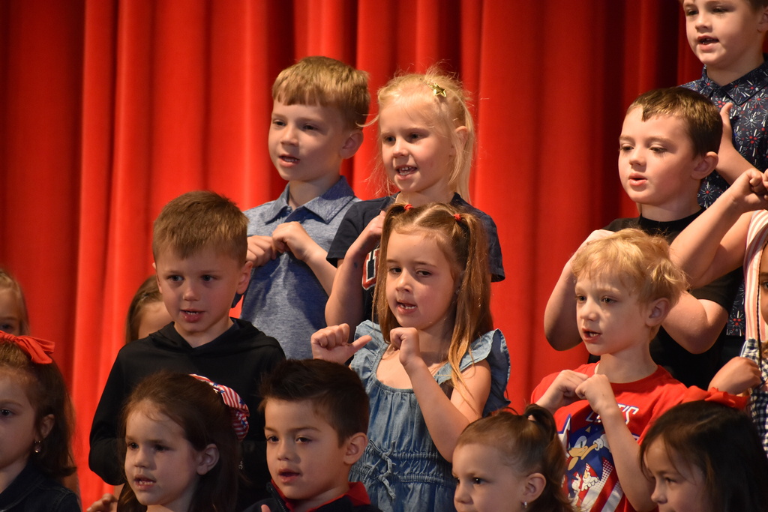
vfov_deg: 3.1
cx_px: 384
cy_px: 256
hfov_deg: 4.6
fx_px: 9601
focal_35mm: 450
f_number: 6.3
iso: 1600
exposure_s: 1/125
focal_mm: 300
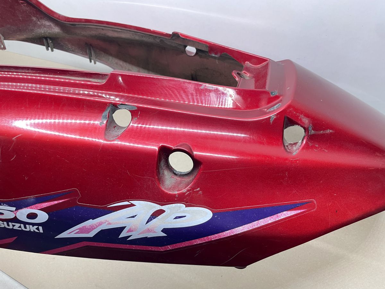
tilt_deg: -53.9
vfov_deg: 53.1
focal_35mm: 26
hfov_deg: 67.3
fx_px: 289
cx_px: 192
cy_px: 144
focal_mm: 4.2
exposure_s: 1/50
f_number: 1.6
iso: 160
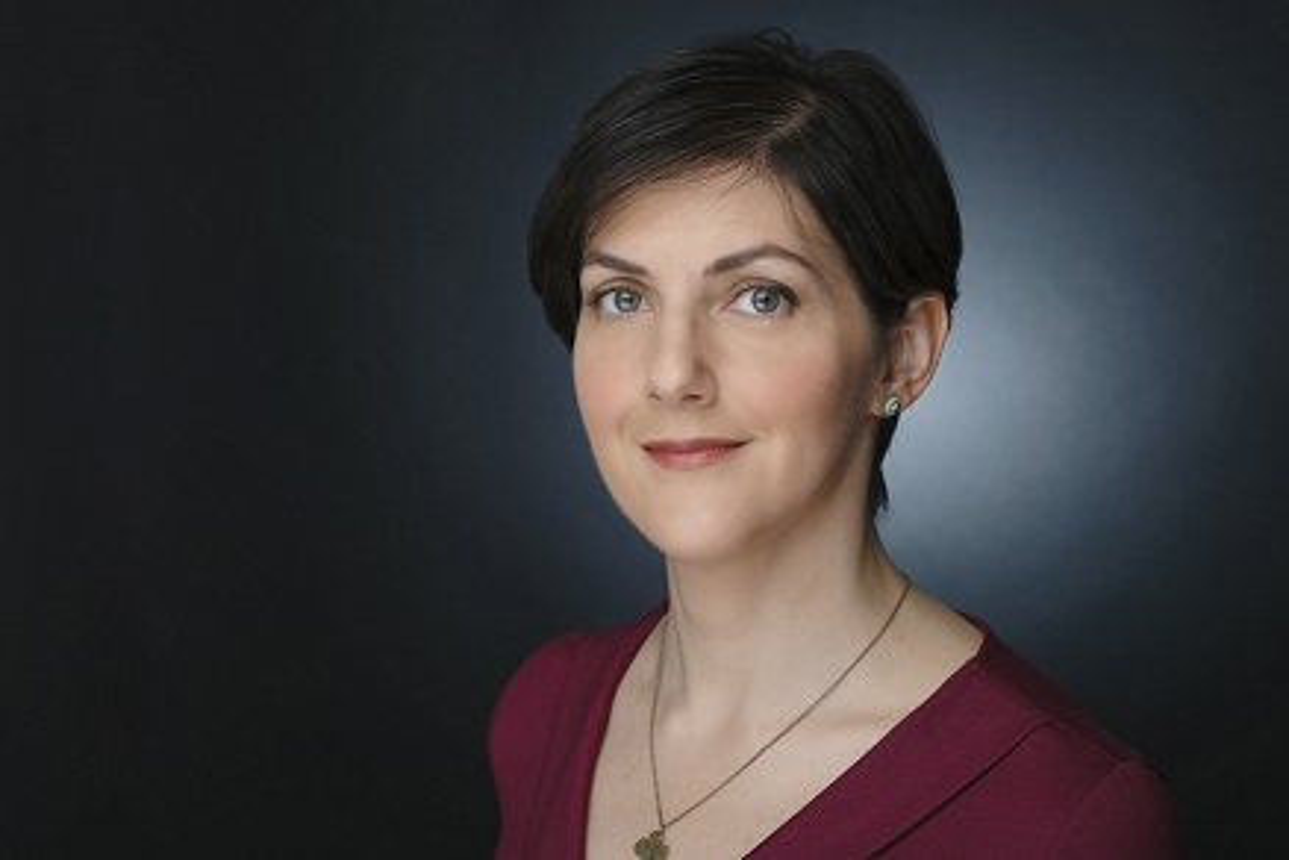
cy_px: 430
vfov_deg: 16.1
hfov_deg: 23.9
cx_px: 644
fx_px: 3043
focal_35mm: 85
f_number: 9
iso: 100
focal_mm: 85
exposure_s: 1/250
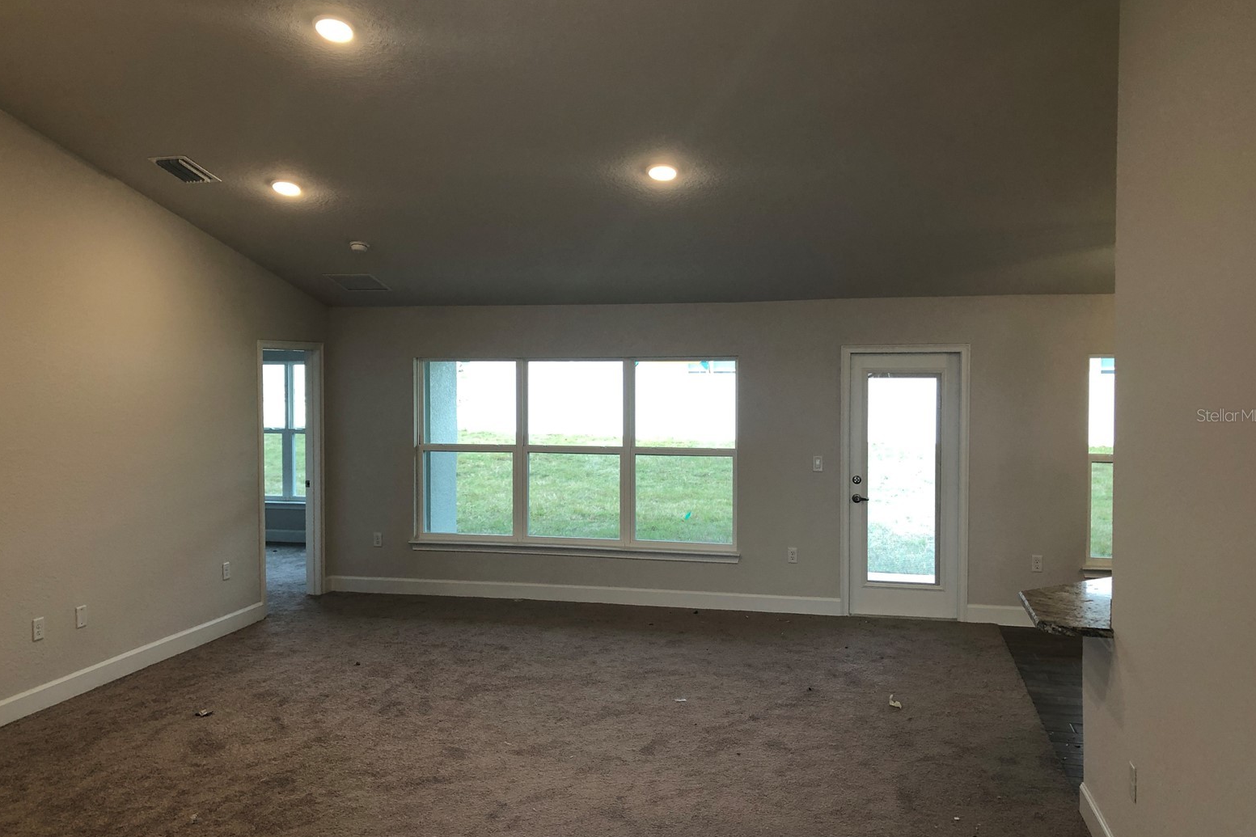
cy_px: 415
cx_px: 626
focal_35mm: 30
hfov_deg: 61.9
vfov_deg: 43.6
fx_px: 1046
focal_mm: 3.99
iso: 25
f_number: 1.8
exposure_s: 1/30
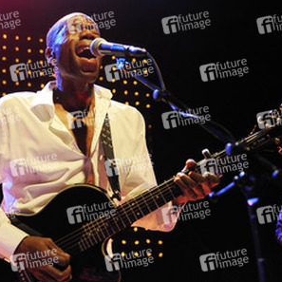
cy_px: 141
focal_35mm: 45
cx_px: 103
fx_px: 415
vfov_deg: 37.6
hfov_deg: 37.3
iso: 1600
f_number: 2.8
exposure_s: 1/125
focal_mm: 35
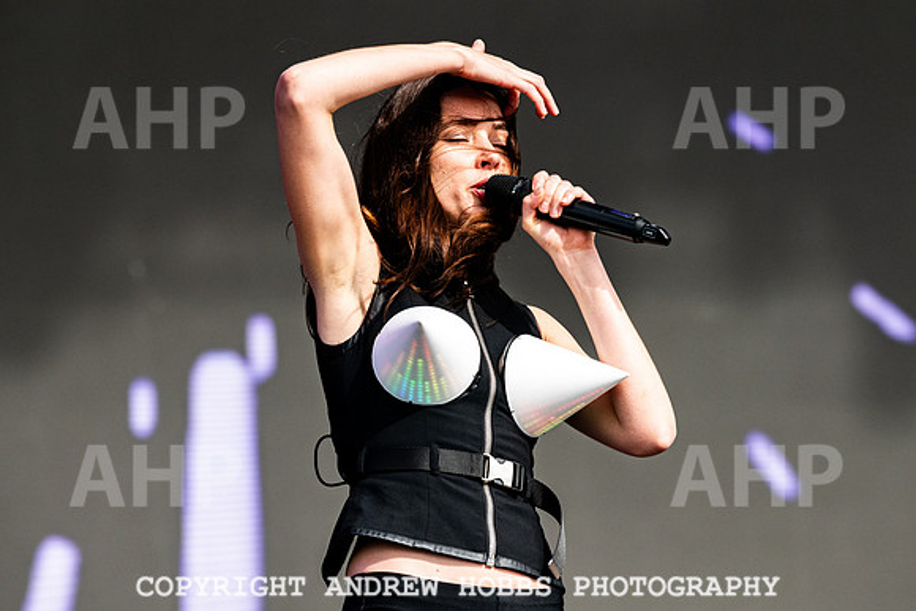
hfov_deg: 8.1
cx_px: 517
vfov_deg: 5.4
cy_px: 259
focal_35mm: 255
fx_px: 6479
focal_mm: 200
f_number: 4.5
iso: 250
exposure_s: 1/4000
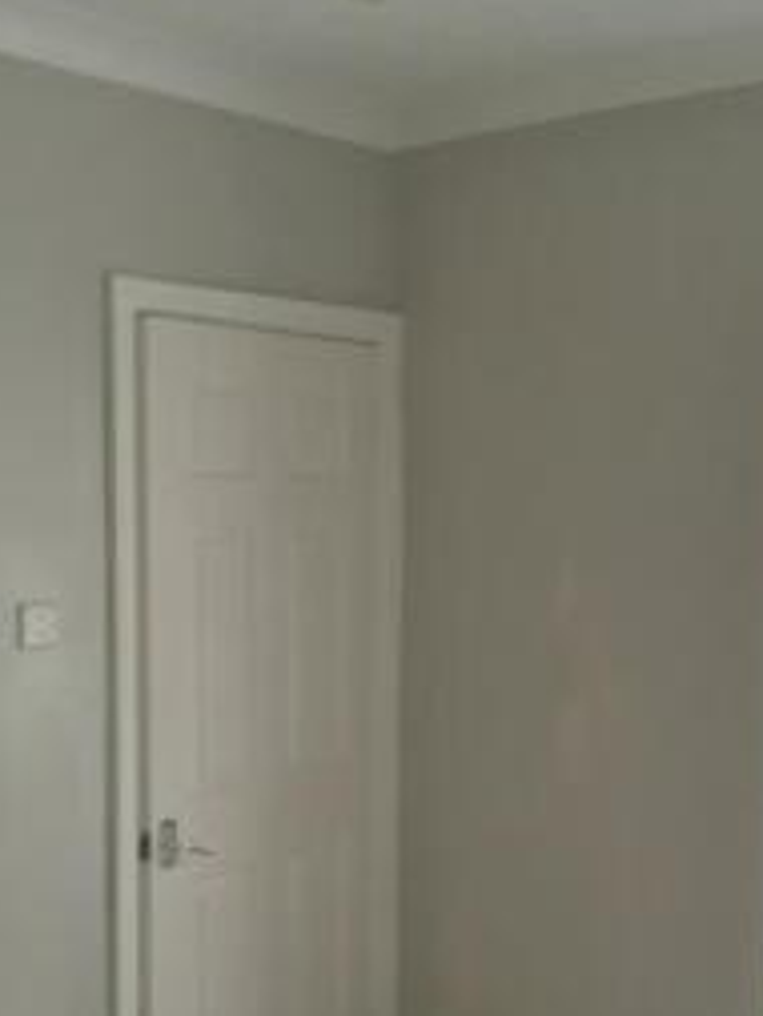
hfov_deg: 29.1
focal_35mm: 50
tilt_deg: -4.2
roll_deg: -0.3
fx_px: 1468
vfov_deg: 37.9
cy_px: 632
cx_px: 434
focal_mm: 4.15
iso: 64
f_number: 2.2
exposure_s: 1/33
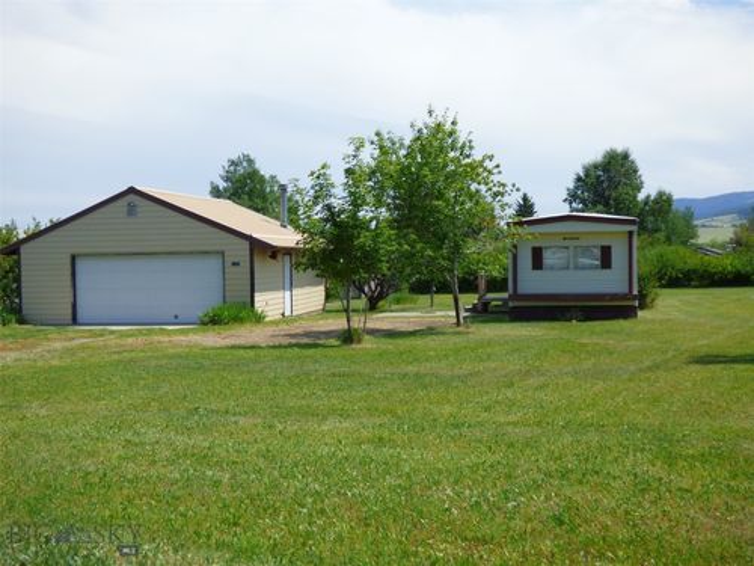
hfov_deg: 41.2
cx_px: 377
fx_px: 1002
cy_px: 283
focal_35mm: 46
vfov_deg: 31.5
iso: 100
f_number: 3.8
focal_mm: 8.24
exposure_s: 1/1000
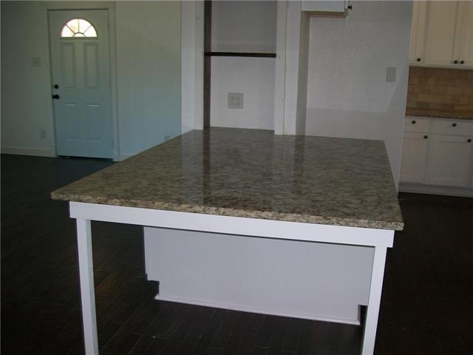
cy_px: 178
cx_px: 236
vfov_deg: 39.7
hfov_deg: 51.4
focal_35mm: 36
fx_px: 492
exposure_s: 1/30
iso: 80
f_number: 2.7
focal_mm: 6
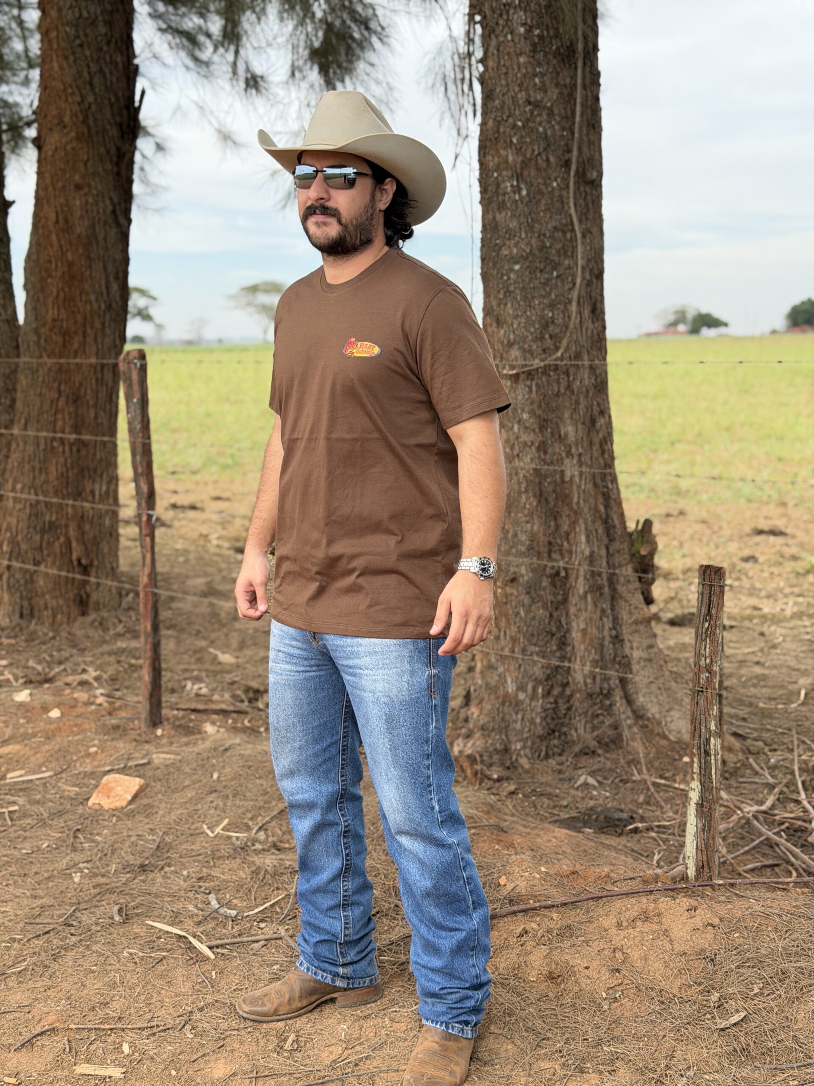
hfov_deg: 30.3
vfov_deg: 39.7
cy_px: 543
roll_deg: +0.7
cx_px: 407
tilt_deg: -8.5
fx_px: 1505
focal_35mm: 48
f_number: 1.78
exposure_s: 1/2273
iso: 100
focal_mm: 6.76
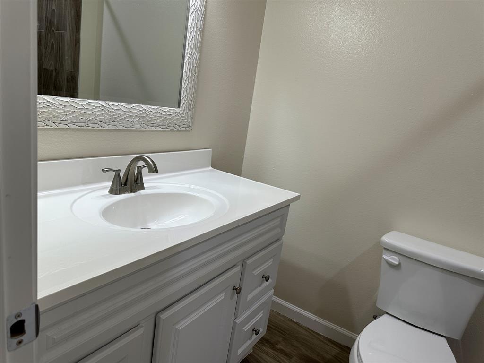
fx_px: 336
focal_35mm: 24
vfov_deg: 56.8
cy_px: 182
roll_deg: -8.5
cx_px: 242
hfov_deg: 71.6
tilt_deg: -14.9
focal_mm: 6.86
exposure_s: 1/120
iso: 125
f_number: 1.78
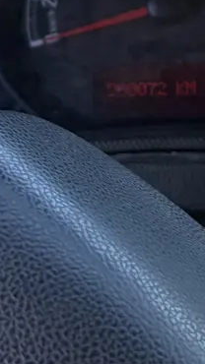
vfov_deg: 14.3
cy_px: -21
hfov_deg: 8.2
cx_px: 221
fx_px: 1421
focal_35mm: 147
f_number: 1.6
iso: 40
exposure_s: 1/184
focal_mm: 5.96
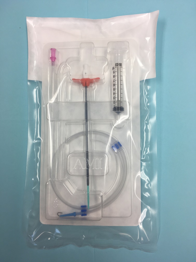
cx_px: 98
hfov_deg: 48.2
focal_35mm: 29
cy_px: 131
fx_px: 219
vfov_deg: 61.7
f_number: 2.2
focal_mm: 4.15
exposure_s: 1/60
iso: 32
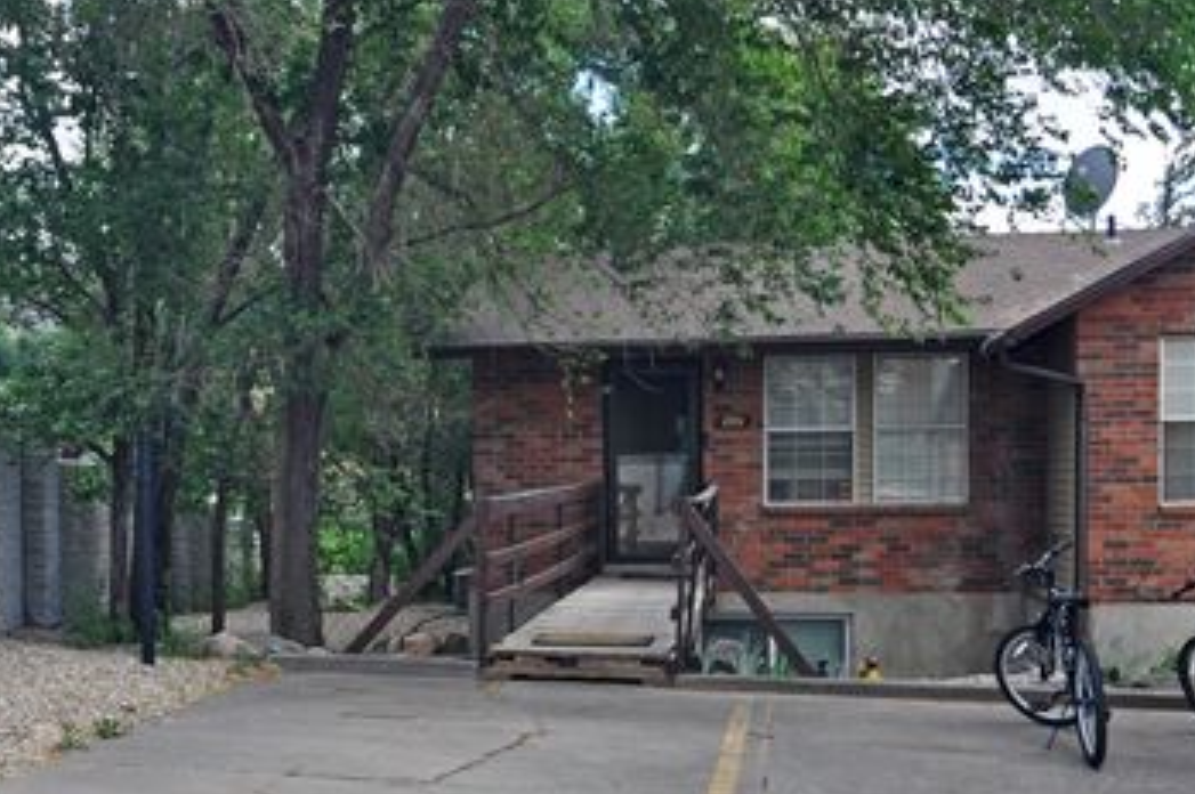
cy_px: 441
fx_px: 1426
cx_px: 589
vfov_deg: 31.1
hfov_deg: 45.5
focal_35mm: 43
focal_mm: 20
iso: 200
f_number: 7.1
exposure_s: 1/200
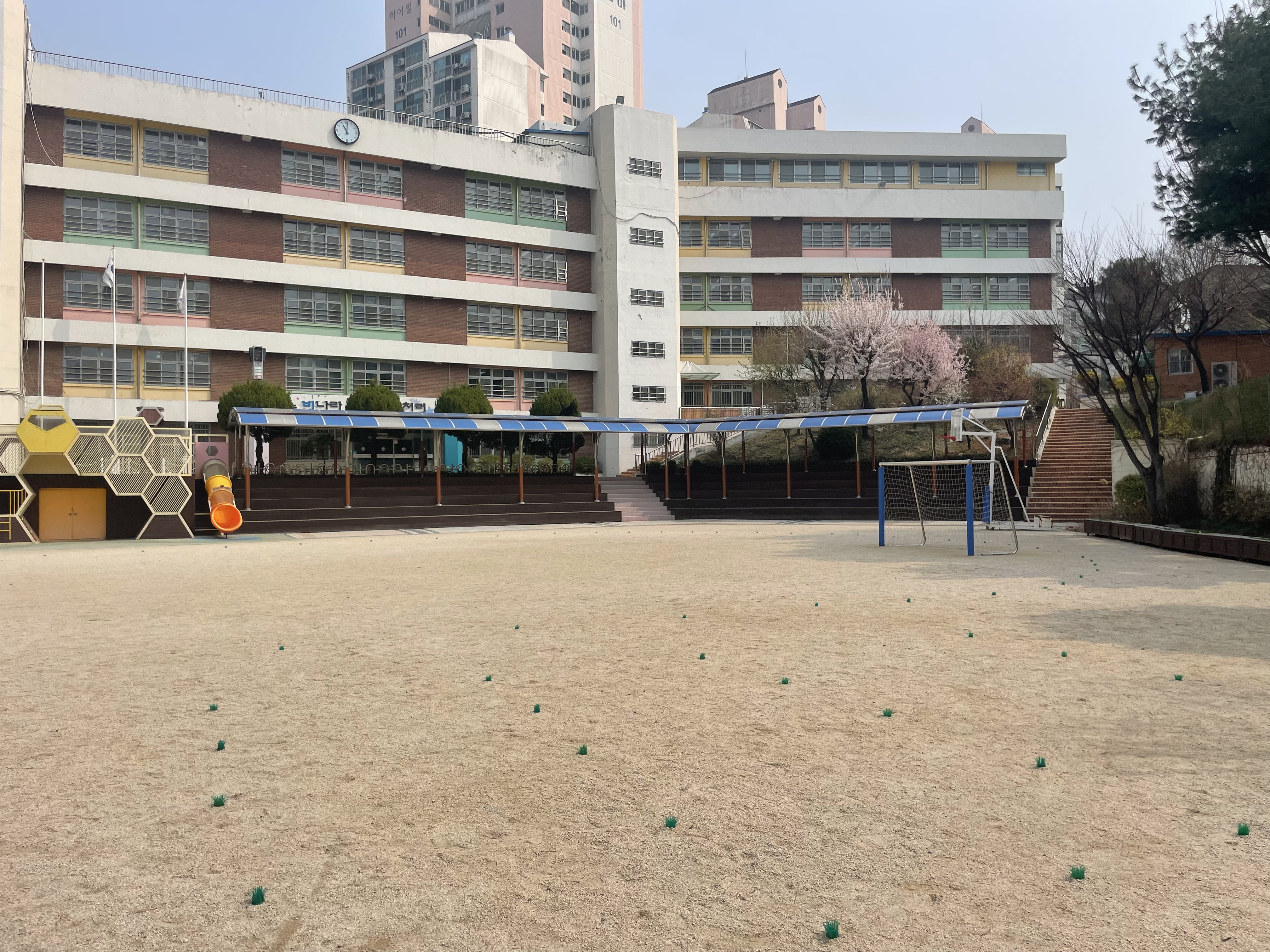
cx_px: 635
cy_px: 476
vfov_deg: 53.1
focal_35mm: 26
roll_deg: +0.9
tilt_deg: +2.0
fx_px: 954
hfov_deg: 67.3
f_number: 1.6
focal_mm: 4.2
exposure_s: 1/5556
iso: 32
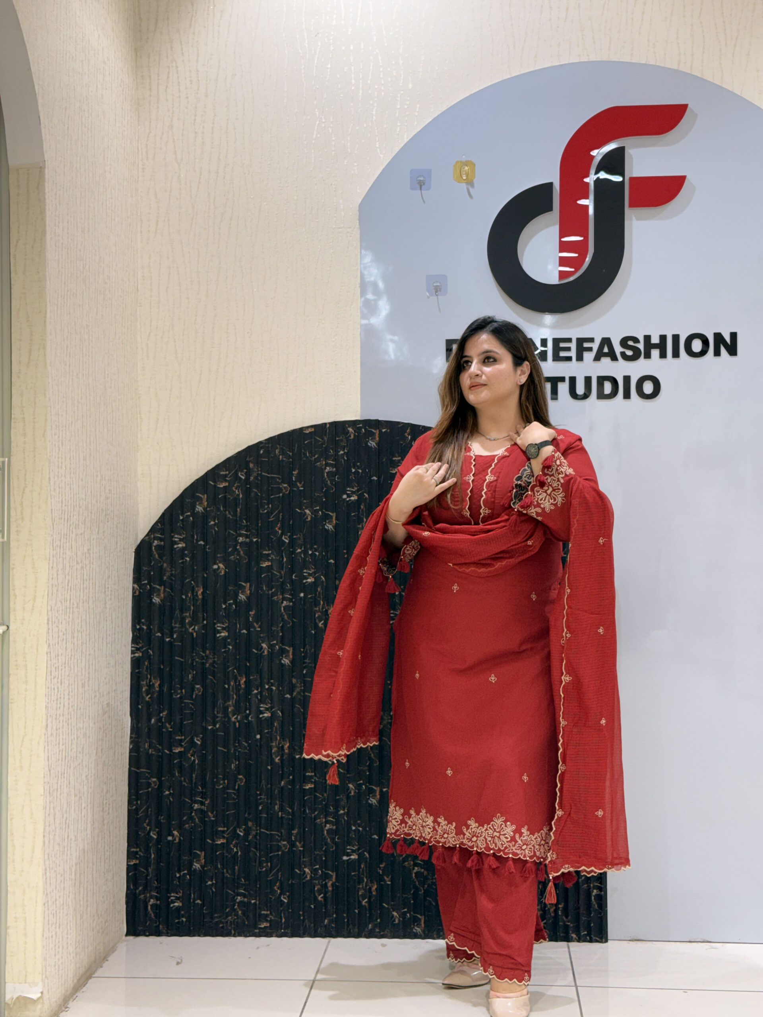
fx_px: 1411
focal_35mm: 48
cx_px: 382
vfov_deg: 39.7
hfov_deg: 30.3
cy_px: 508
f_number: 1.78
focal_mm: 6.76
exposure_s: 1/50
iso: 50
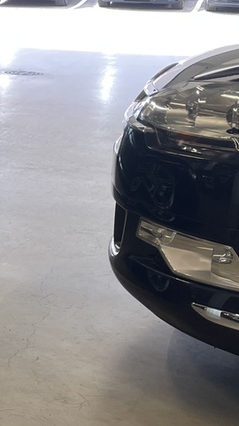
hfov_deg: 11.2
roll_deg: -0.6
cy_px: 100
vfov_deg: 24.7
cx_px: -389
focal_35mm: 85
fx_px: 958
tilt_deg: -8.5
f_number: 1.6
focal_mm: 4.2
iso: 40
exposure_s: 1/100
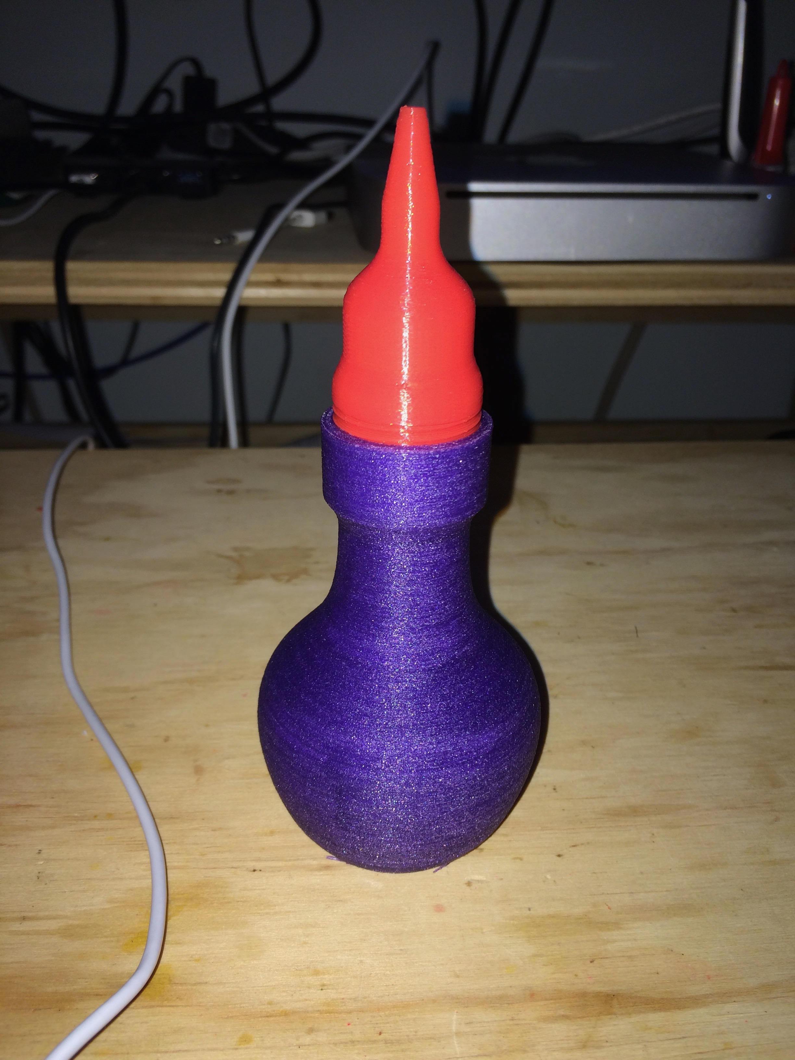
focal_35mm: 29
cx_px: 398
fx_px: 888
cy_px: 530
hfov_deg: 48.2
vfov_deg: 61.7
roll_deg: -0.1
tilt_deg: -26.4
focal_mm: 4.15
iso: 32
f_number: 2.2
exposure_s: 1/65
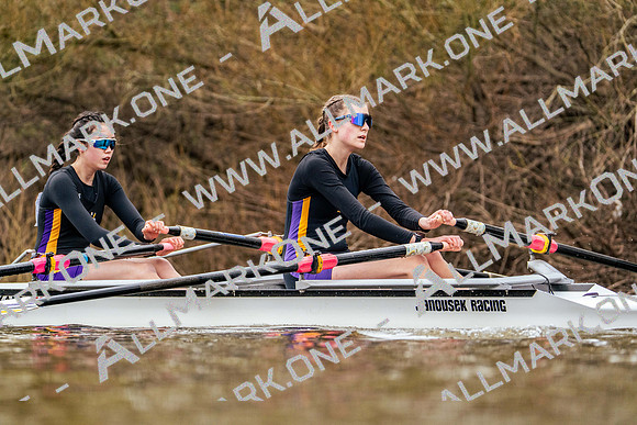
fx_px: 6247
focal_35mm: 353
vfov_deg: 3.9
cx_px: 318
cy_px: 212
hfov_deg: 5.8
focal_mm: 353
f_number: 6.3
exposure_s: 1/2000
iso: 3200
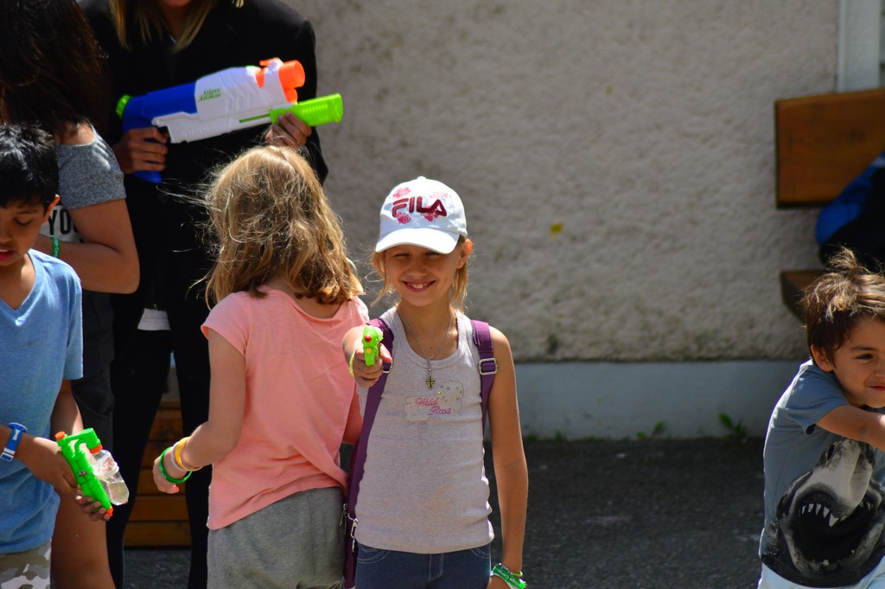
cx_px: 442
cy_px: 294
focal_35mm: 300
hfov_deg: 6.9
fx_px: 7369
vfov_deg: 4.6
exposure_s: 1/1000
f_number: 4.8
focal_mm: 200
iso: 180
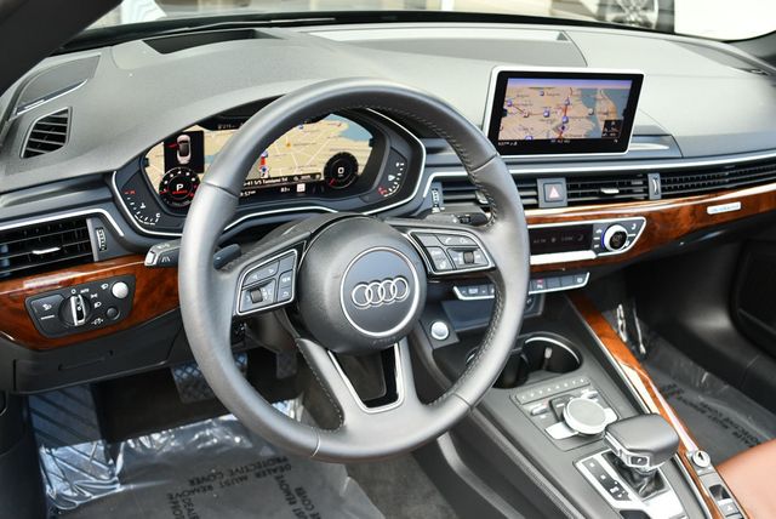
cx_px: 388
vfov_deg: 33.5
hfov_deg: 48.4
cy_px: 260
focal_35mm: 40
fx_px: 863
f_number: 3.8
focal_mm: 20
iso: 640
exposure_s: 1/250
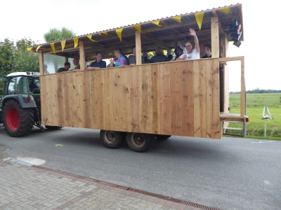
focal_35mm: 25
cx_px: 140
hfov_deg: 69.4
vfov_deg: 54.9
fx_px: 203
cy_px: 105
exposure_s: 1/160
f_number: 3.3
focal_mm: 4.3
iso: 80
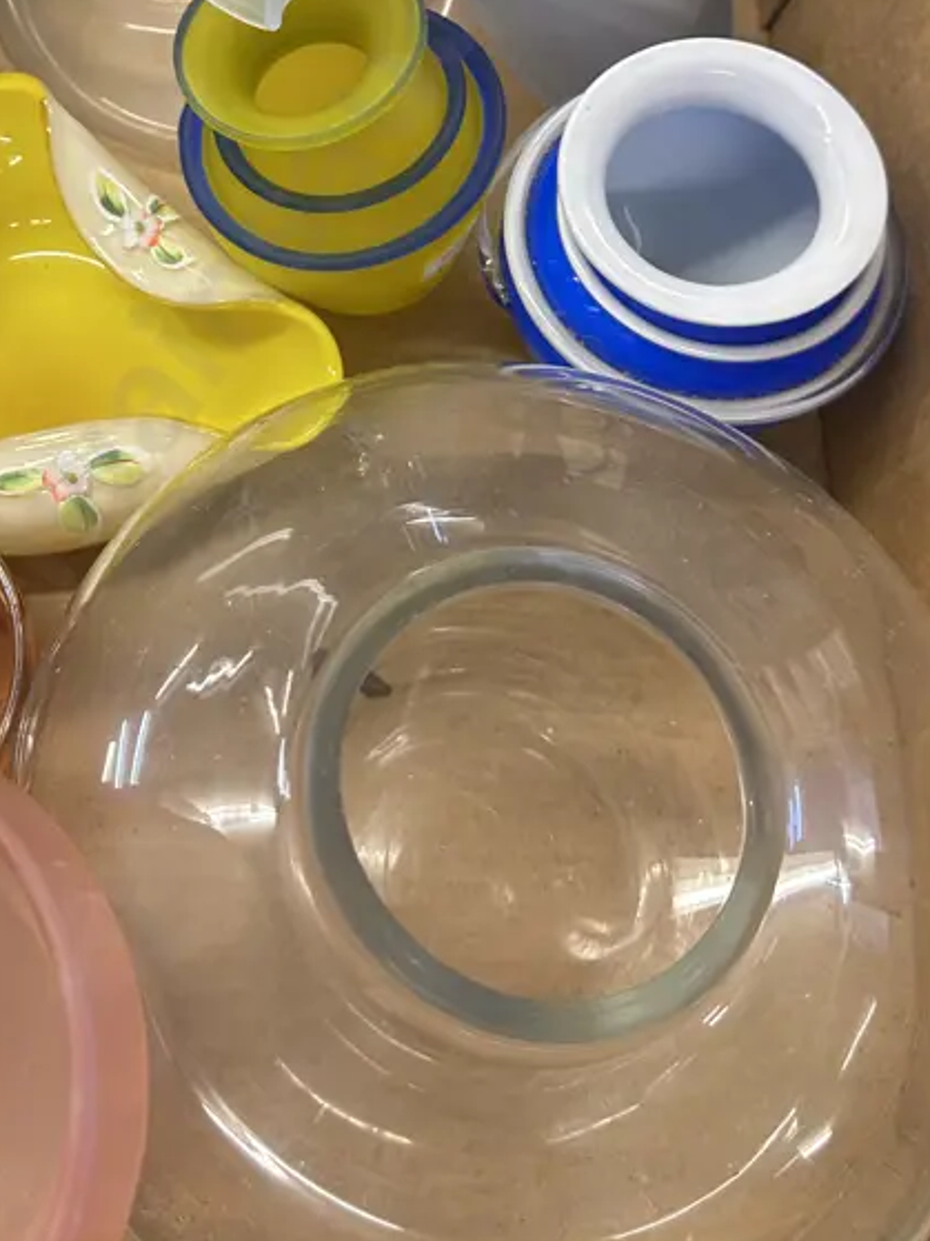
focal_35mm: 44
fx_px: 1577
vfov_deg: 41.2
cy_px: 255
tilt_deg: -64.5
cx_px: 264
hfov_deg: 32.4
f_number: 1.78
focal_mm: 6.86
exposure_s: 1/50
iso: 160
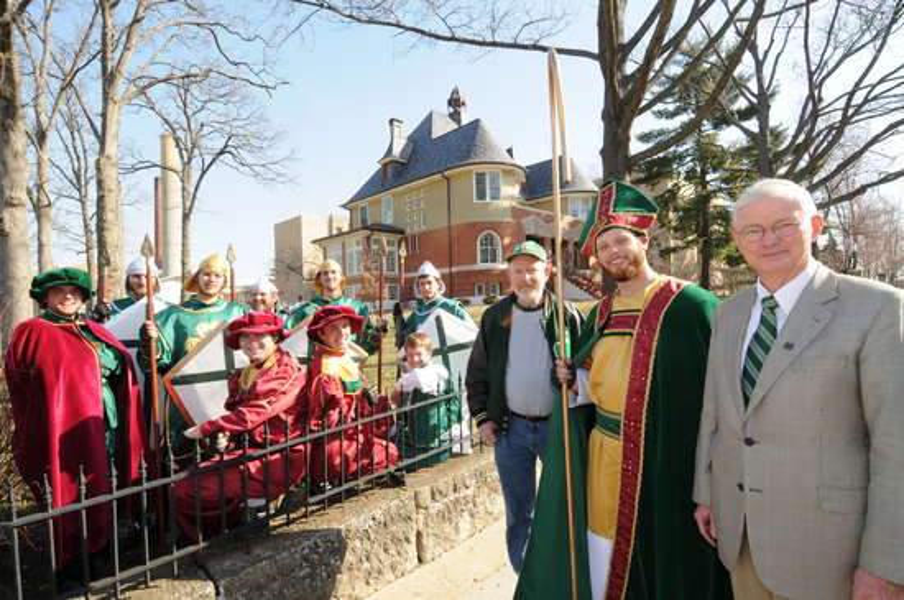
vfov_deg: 67.2
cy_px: 300
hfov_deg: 90.1
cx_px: 452
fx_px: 451
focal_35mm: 18
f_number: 10
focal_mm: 12
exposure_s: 1/100
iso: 200
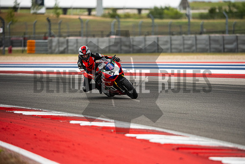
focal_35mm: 300
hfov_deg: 6.9
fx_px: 2042
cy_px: 82
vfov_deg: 4.6
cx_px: 122
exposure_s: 1/5000
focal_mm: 200
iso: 500
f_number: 2
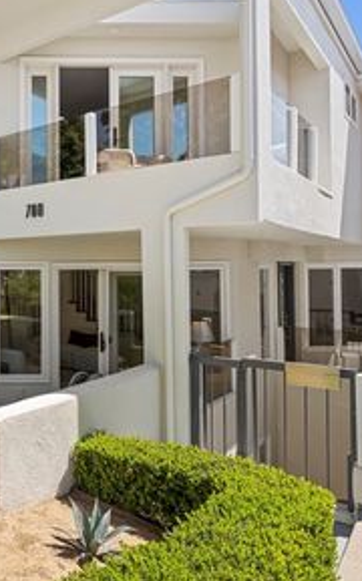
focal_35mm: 30
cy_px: 276
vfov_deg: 62.9
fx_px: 475
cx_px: -6
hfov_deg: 37.1
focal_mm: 17
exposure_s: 1/250
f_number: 9
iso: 160
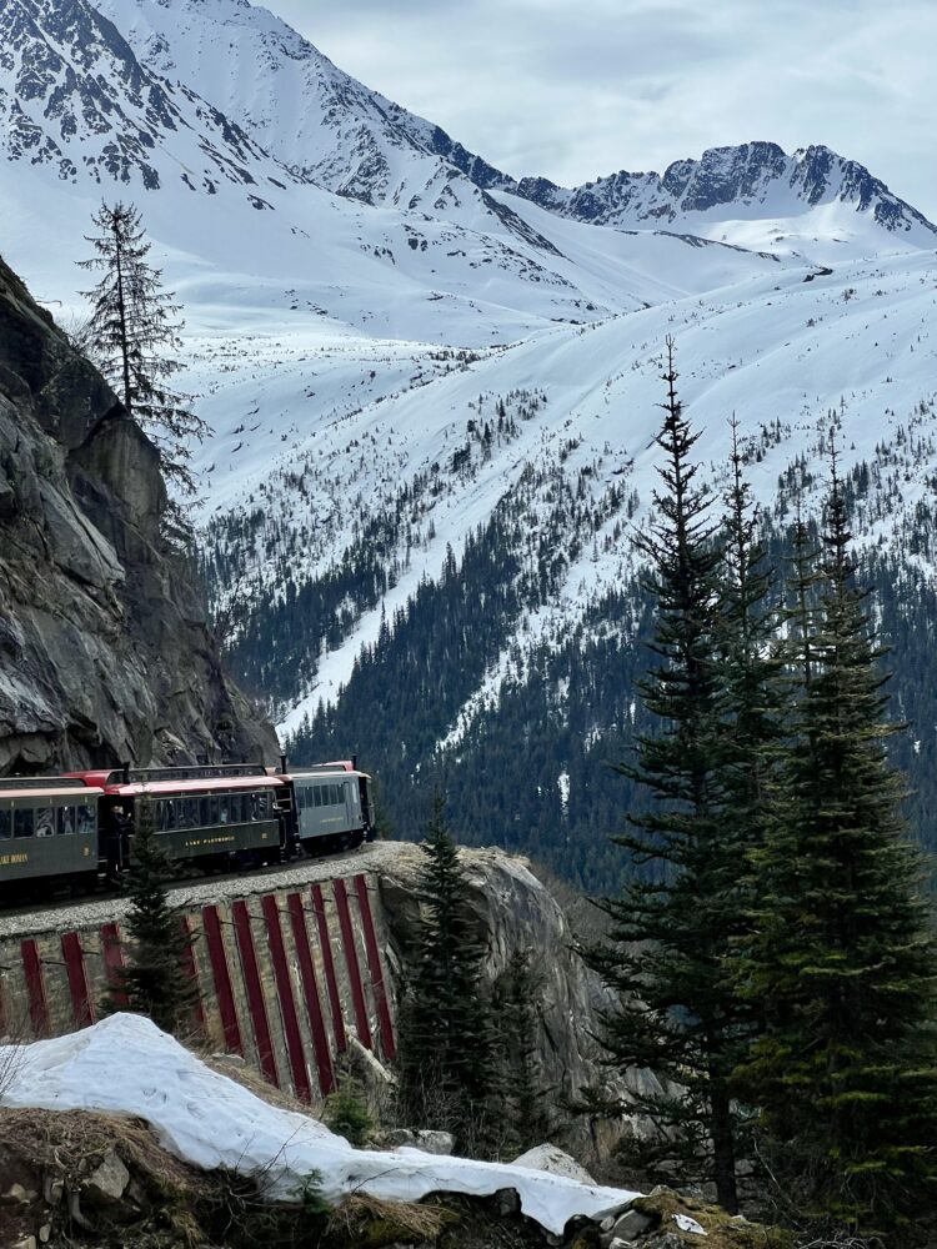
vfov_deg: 25.3
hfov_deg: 19.1
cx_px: 468
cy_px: 624
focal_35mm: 77
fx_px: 2779
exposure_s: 1/1074
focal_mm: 9
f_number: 2.8
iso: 32
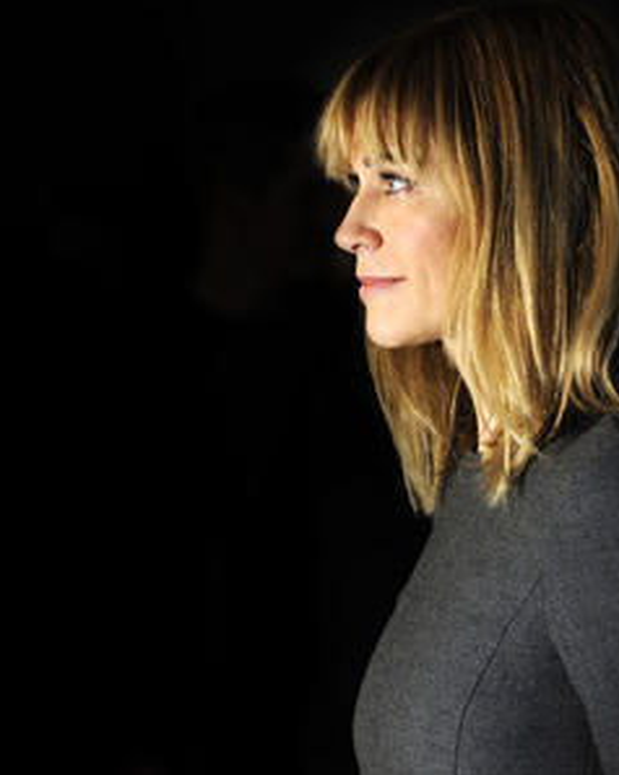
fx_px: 6510
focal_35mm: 284
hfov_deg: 5.4
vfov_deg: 6.8
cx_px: 147
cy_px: 388
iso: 200
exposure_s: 1/200
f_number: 6.3
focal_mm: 200
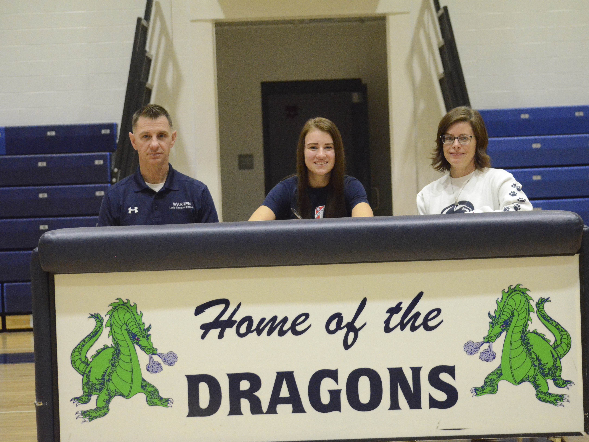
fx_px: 1889
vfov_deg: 13.3
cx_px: 306
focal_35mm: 111
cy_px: 221
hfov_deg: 17.7
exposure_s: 1/640
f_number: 4.5
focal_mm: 68
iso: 6400
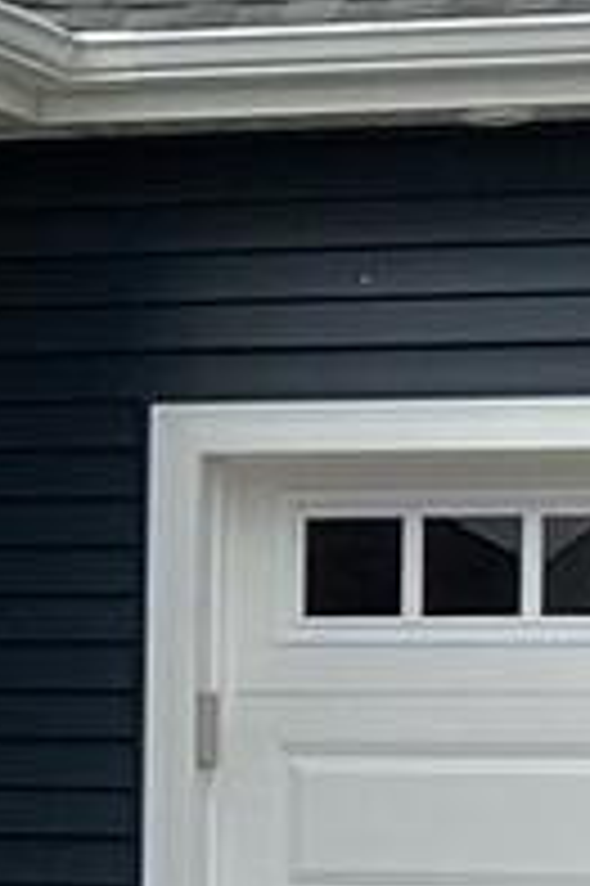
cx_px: -1261
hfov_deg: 4.6
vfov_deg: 7.3
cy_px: 751
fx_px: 6920
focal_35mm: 281
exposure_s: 1/2315
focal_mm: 4.25
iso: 32
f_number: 1.8
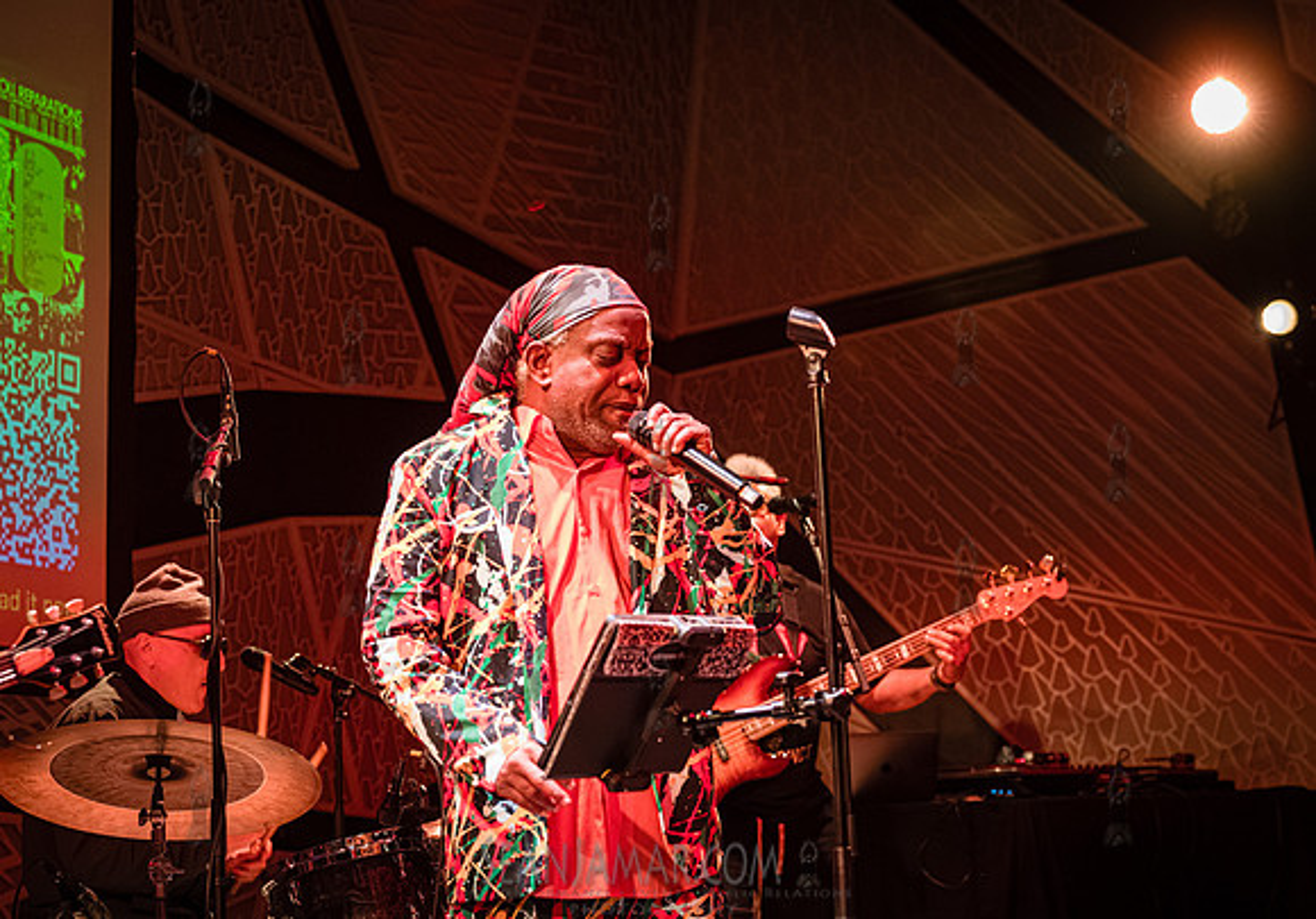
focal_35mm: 65
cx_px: 659
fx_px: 2420
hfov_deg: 30.4
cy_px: 491
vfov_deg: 21.5
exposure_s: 1/500
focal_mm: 59
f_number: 3.5
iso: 10000
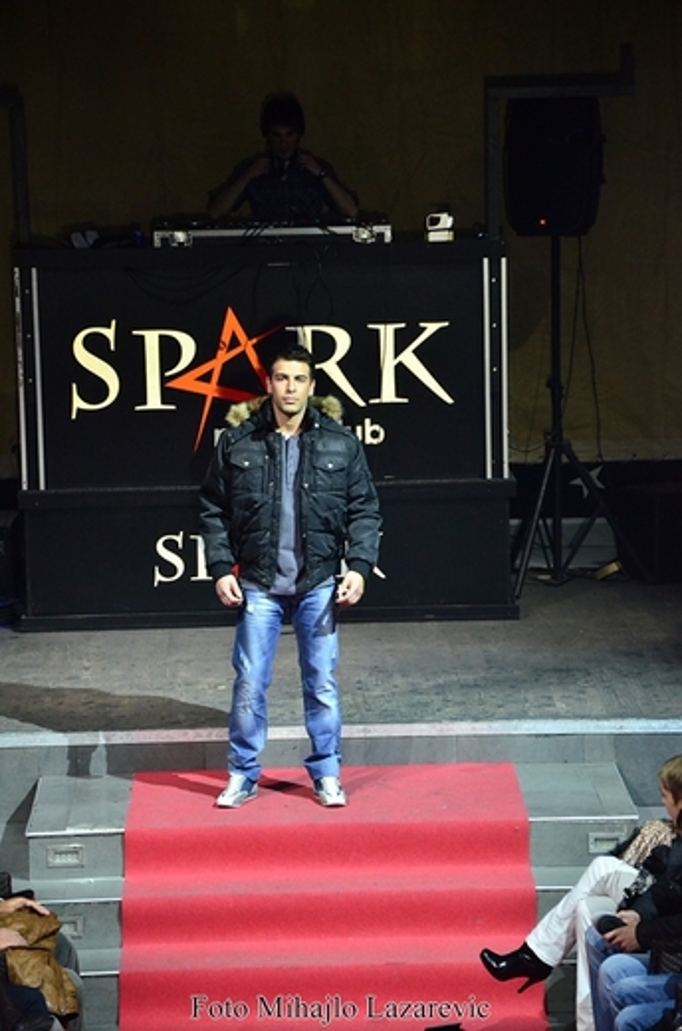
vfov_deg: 13.1
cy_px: 516
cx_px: 341
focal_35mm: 158
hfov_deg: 8.7
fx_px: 4499
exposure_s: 1/125
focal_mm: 105
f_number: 5.6
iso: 2000
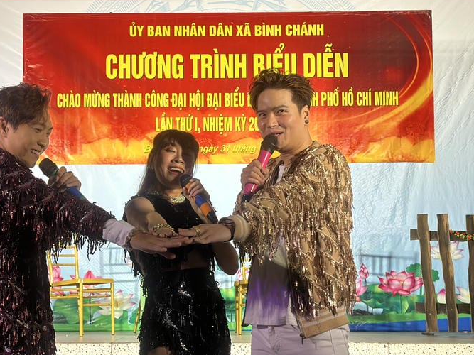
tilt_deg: +7.9
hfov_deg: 27.0
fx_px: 986
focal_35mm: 72
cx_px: 187
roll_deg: +0.5
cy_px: 178
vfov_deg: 20.4
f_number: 1.78
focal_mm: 6.86
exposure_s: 1/82
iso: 125
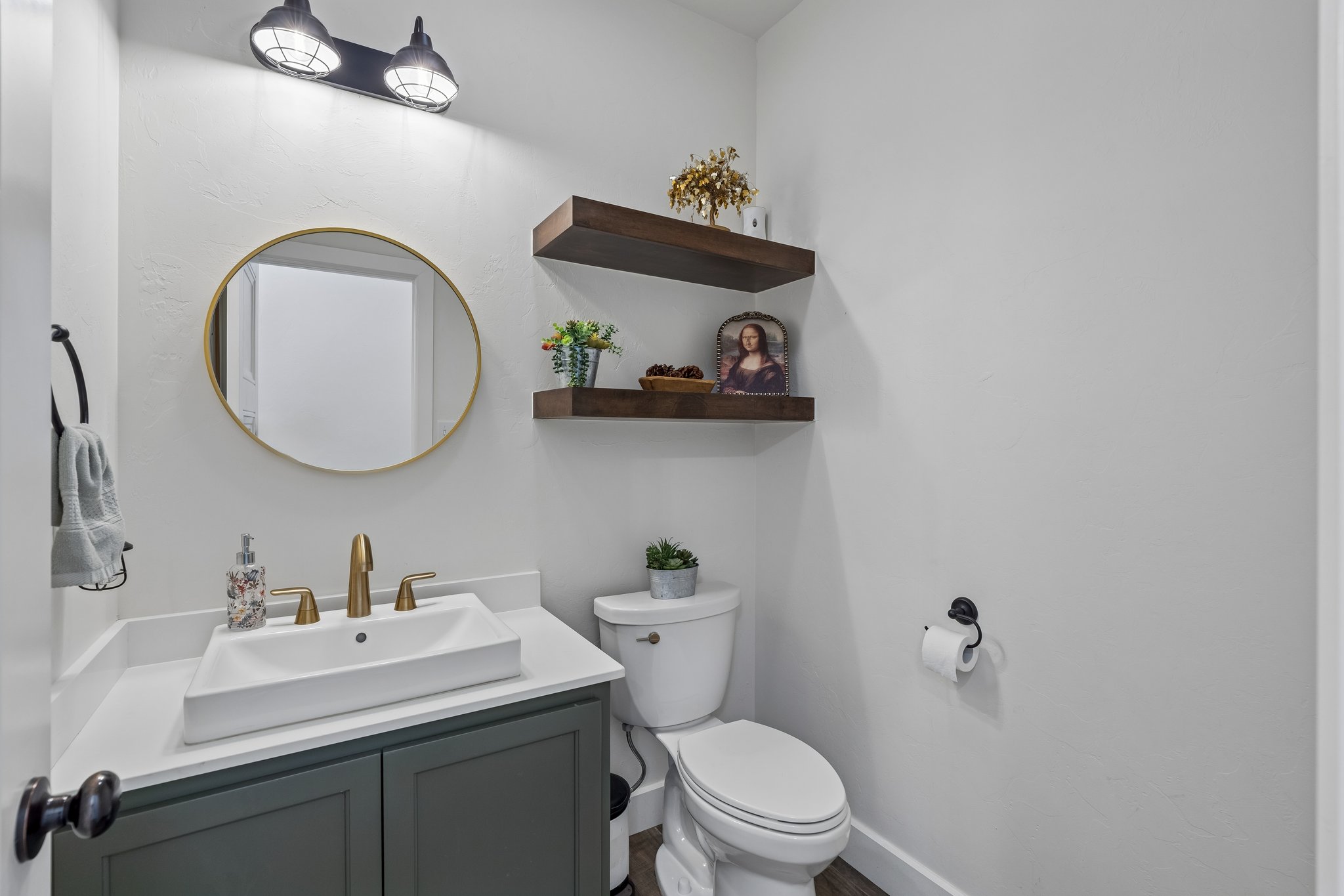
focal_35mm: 16
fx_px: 597
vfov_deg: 73.7
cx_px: 672
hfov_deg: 96.7
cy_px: 448
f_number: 8
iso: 200
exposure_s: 1/60
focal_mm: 16
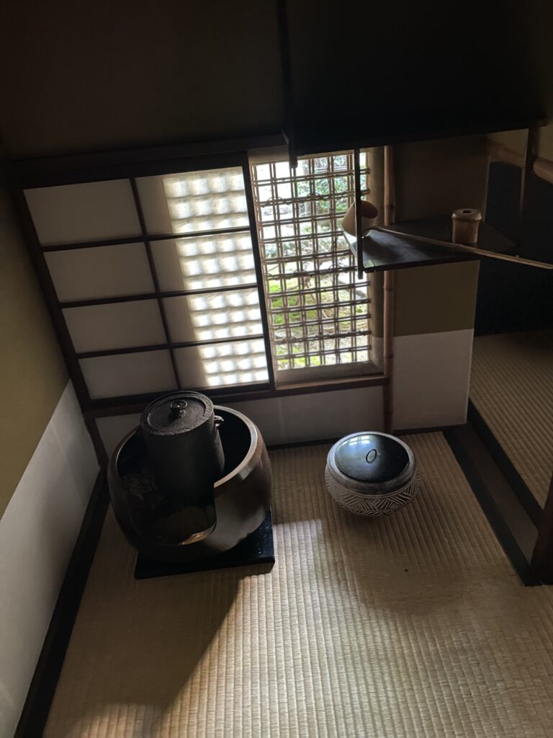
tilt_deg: -29.3
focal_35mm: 26
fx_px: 554
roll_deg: +4.8
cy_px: 369
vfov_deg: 67.3
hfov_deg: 53.1
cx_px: 276
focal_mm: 4.2
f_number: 1.6
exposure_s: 1/13
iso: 500
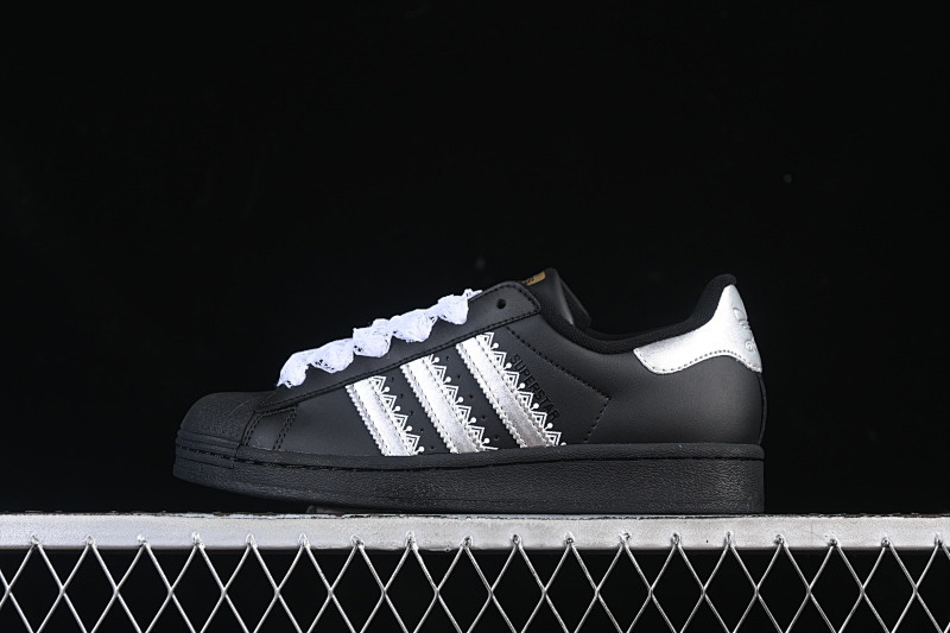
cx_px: 475
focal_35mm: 75
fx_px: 1979
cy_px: 316
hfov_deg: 27.0
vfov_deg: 18.2
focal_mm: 50
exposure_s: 1/60
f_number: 6.3
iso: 160
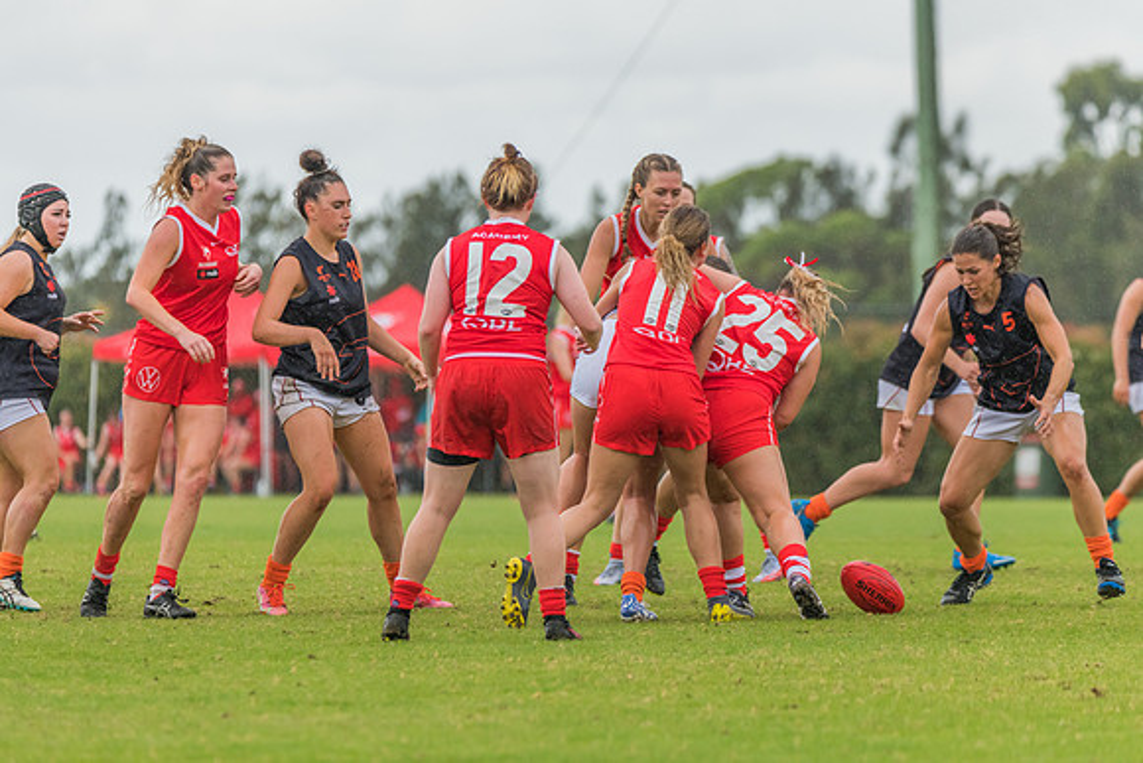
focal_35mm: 350
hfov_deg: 5.9
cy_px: 382
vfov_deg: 3.9
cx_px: 572
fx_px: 11115
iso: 1100
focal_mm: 350
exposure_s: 1/1600
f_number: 6
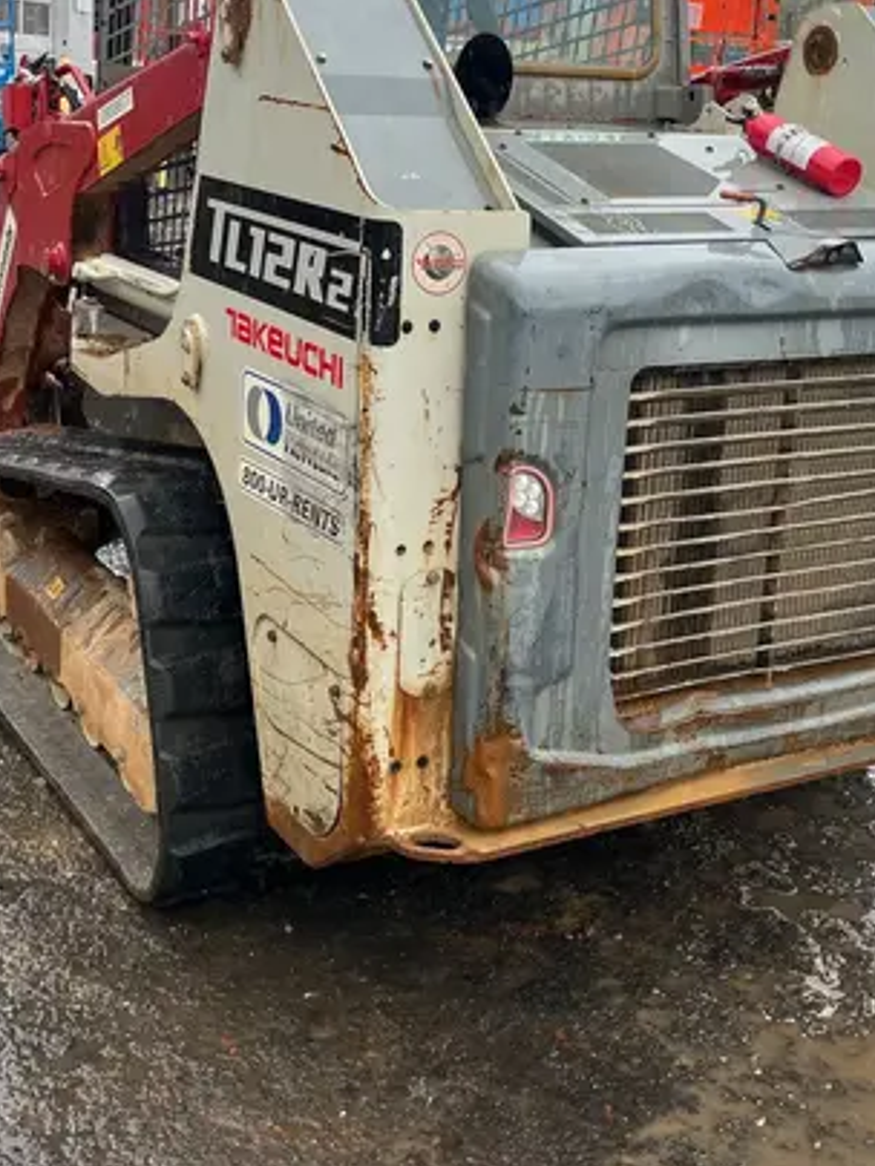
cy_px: 361
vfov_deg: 39.8
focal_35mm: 47
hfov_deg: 30.9
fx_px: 1583
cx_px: 461
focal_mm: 5.1
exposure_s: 1/506
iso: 50
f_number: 1.6
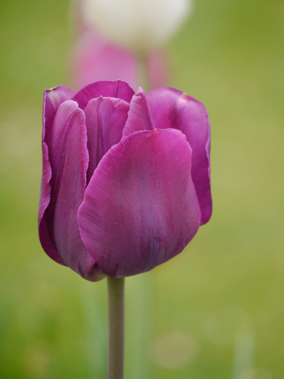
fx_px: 3279
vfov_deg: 6.6
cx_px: 142
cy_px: 190
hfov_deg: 5.0
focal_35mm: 300
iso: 250
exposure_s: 1/320
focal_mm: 150
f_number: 5.6
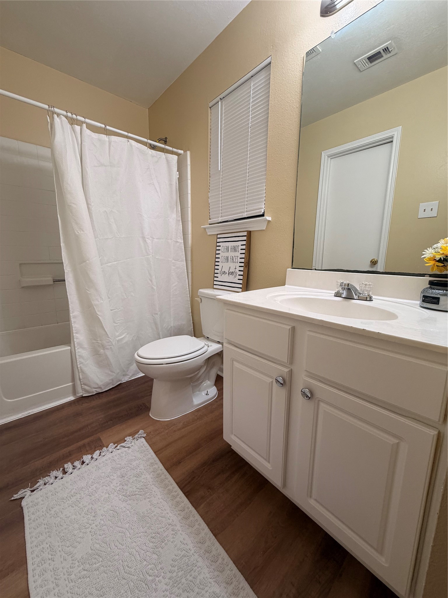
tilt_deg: -10.6
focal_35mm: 14
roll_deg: +0.4
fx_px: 242
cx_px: 224
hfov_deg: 85.7
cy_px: 299
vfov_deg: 102.1
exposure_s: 1/120
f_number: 2.2
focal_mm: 2.22
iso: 200
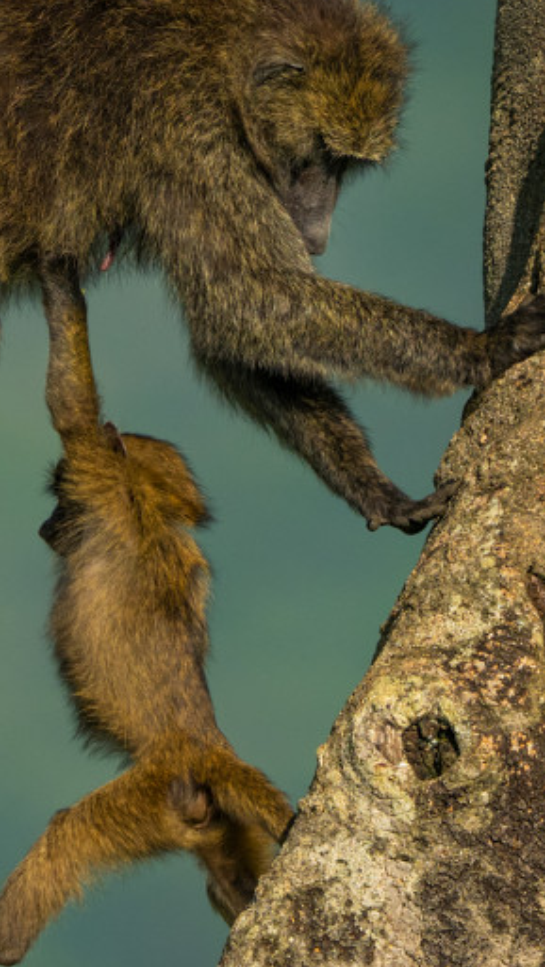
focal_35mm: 1301
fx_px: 33386
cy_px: 488
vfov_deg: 1.7
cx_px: 126
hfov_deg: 0.9
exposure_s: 1/5000
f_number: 3.5
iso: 250
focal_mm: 400
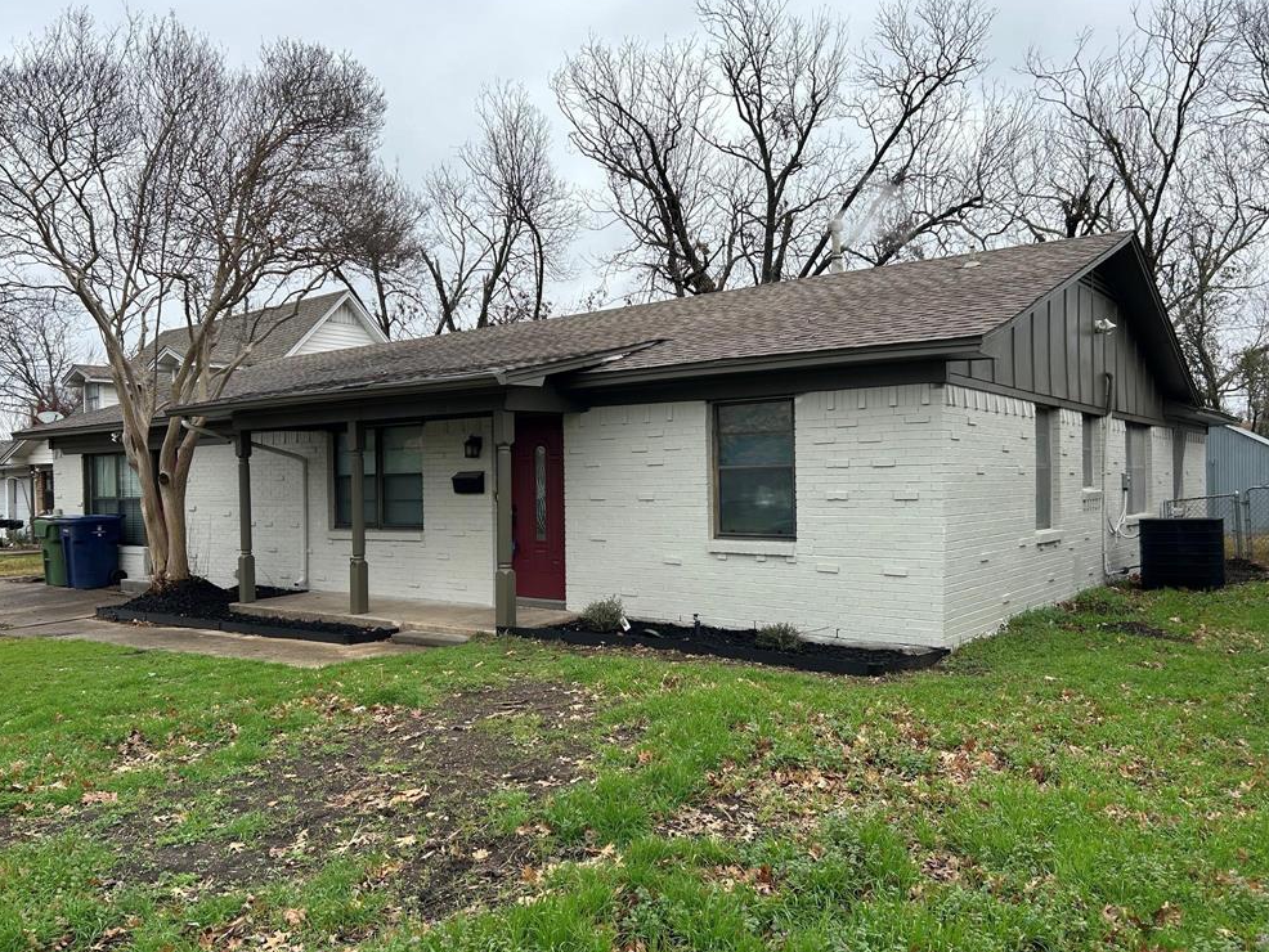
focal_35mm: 27
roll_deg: +1.0
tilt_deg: -1.0
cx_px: 632
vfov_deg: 51.4
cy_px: 477
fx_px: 990
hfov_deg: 65.3
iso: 50
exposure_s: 1/1295
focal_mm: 5.7
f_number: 1.5
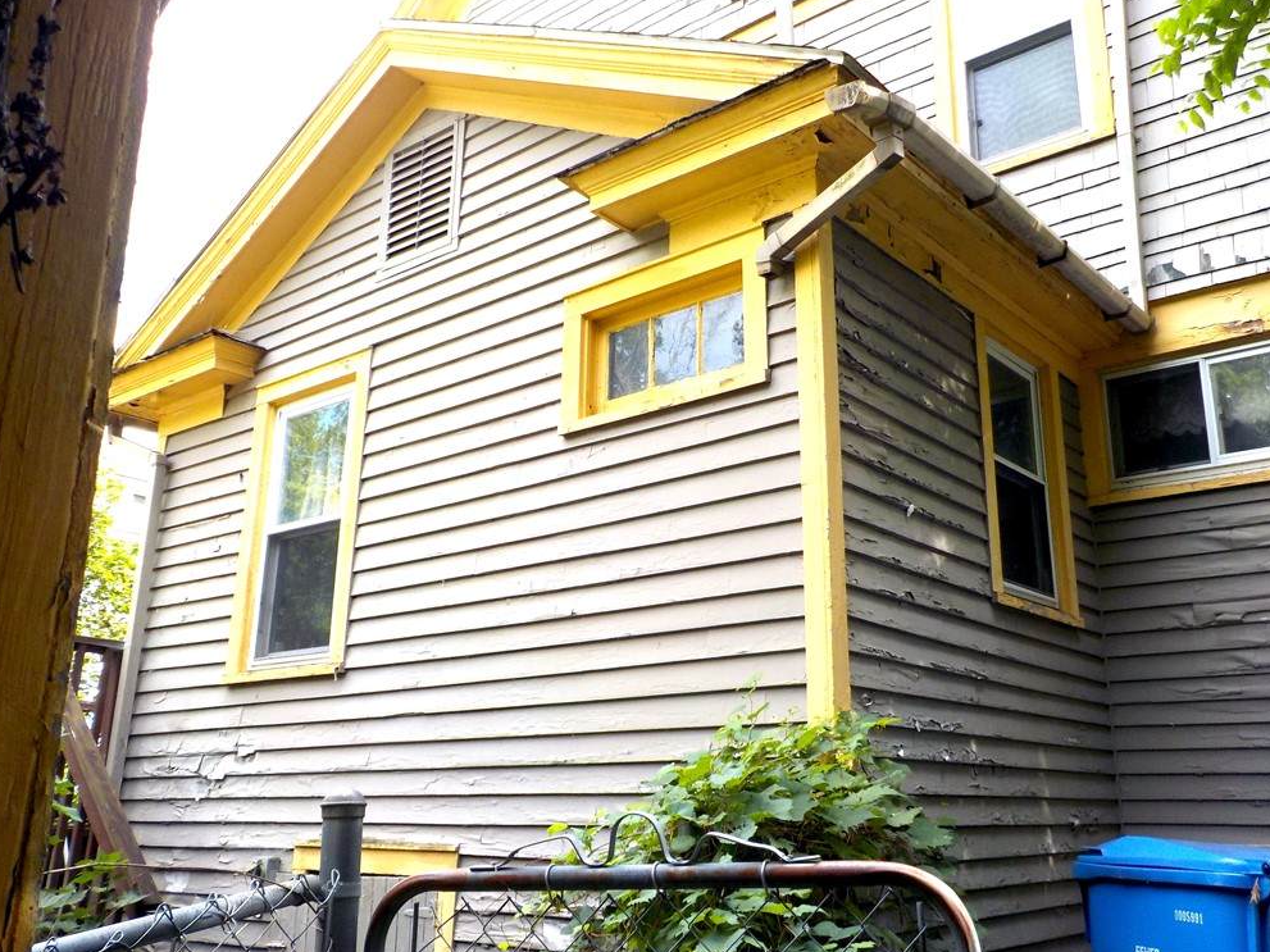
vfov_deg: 45.4
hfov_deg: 58.4
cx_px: 639
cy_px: 465
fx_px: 1137
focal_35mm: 31
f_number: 3.3
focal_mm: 4.1
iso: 125
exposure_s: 1/160
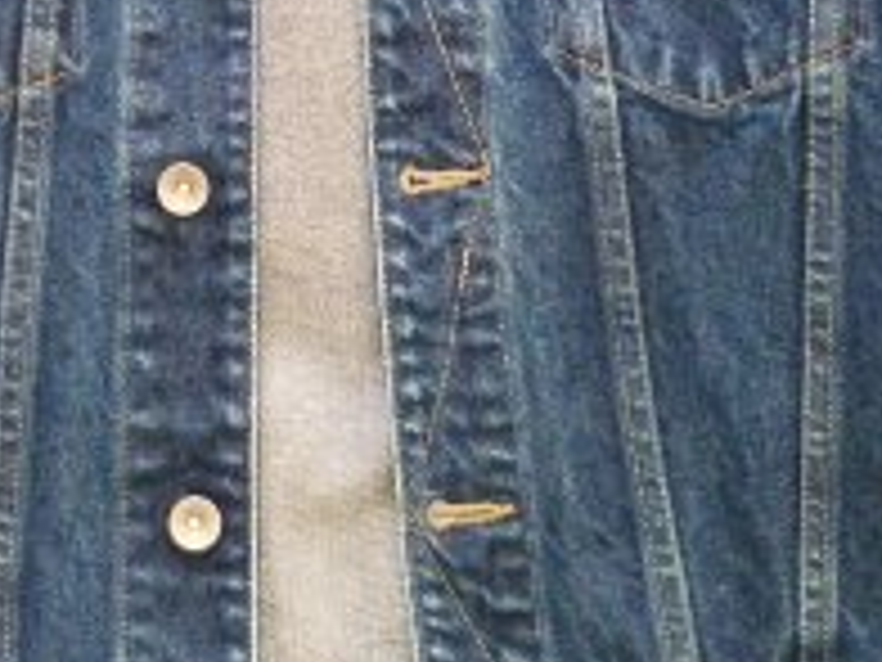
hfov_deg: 19.4
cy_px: 77
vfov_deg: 14.5
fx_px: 2573
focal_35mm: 101
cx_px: 256
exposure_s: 1/10
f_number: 2.8
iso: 400
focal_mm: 5.5
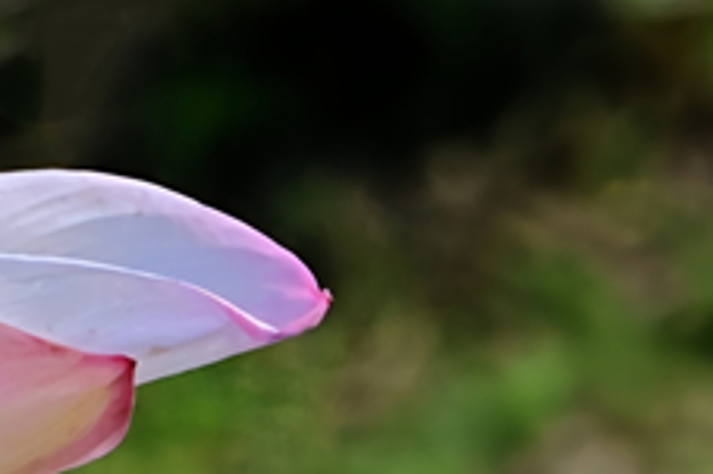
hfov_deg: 1.7
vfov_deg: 1.1
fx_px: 24065
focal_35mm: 1216
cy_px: 245
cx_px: -113
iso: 3200
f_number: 8
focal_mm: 230
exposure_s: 1/8000
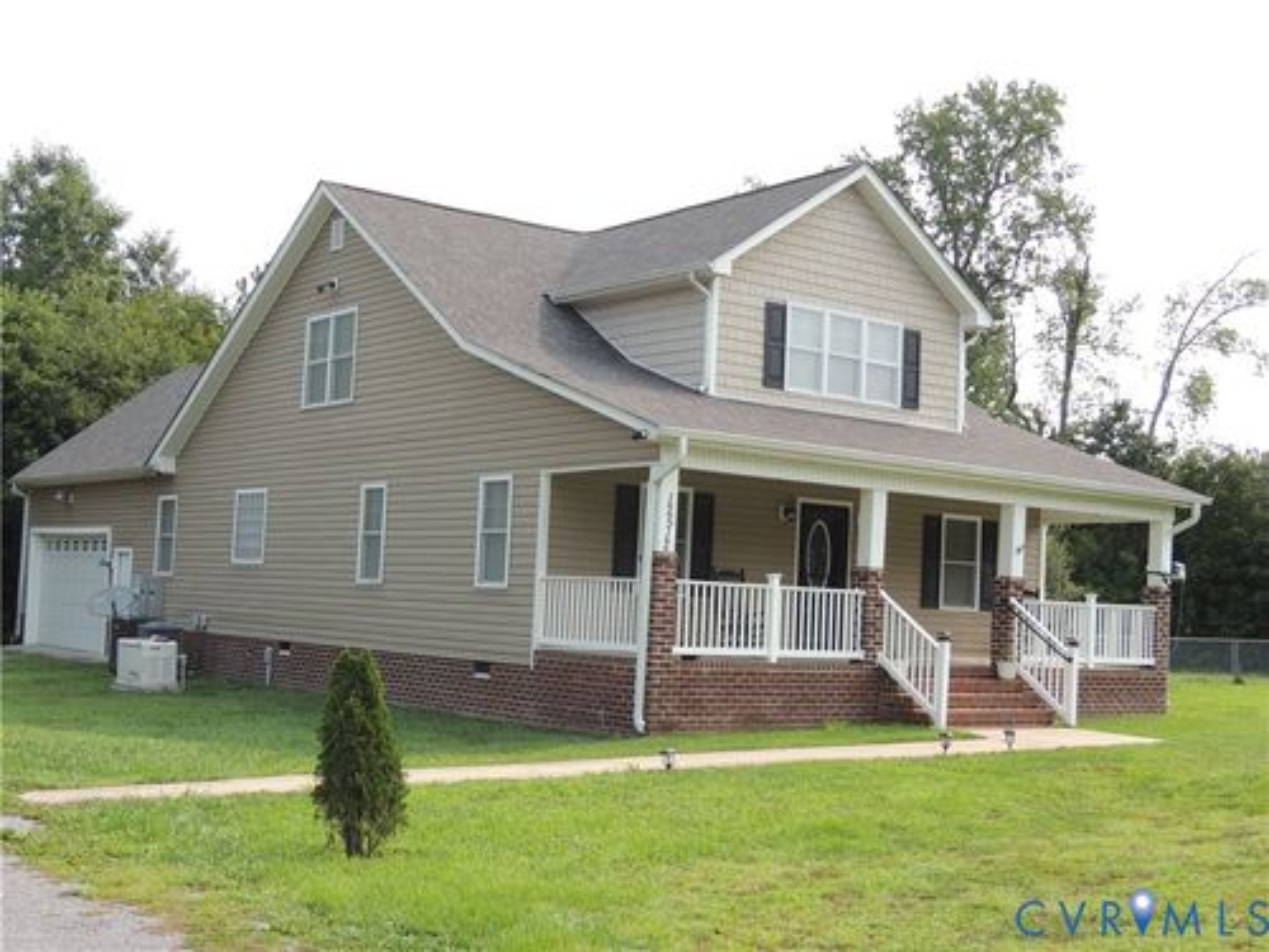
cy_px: 476
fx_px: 1723
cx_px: 634
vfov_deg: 30.9
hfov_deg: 40.4
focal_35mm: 47
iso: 100
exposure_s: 1/500
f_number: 3.5
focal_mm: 8.3
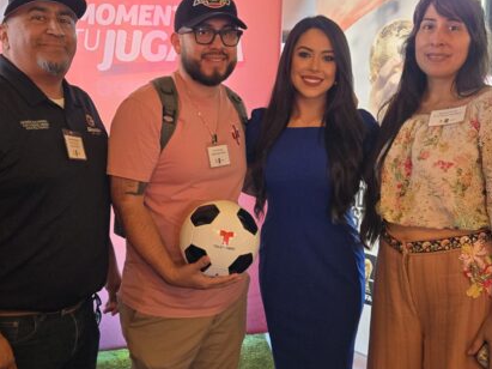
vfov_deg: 33.6
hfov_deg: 43.8
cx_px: 229
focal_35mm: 43
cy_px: 187
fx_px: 611
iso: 400
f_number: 1.8
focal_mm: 5.4
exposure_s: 1/120
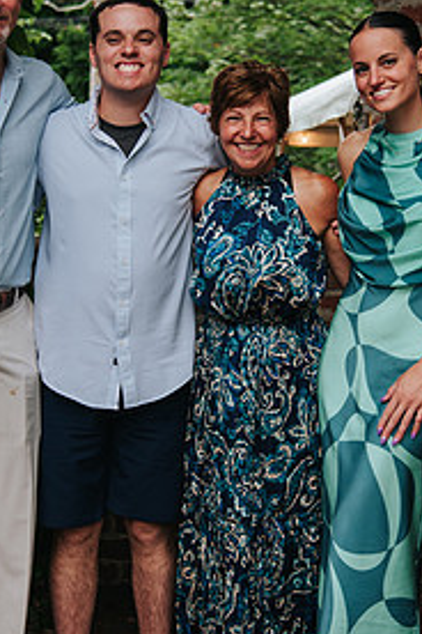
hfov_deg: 13.5
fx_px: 1776
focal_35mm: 101
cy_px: 242
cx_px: 161
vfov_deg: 20.2
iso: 640
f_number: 4
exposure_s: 1/60
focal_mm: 48
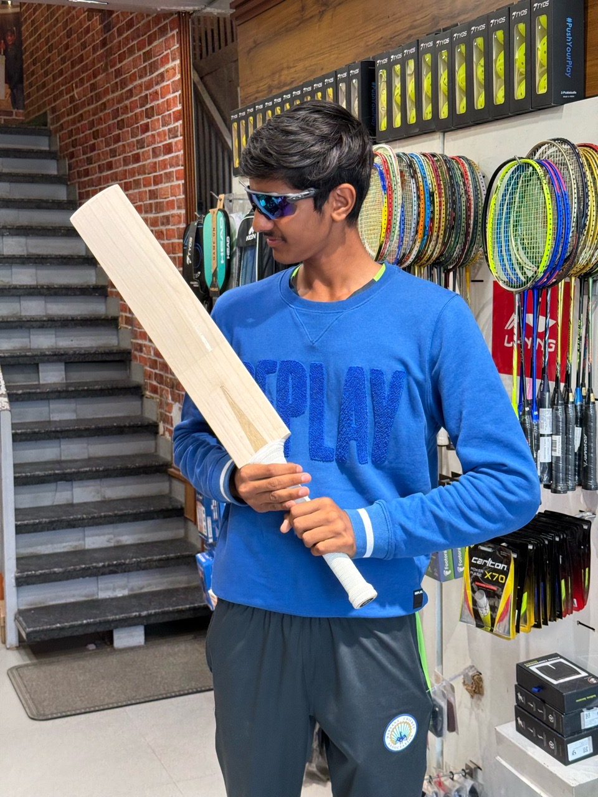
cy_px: 398
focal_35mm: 48
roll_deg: -0.6
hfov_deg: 30.3
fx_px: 1106
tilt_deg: -7.0
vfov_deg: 39.7
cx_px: 299
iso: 125
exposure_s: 1/100
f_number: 1.78
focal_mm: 6.76
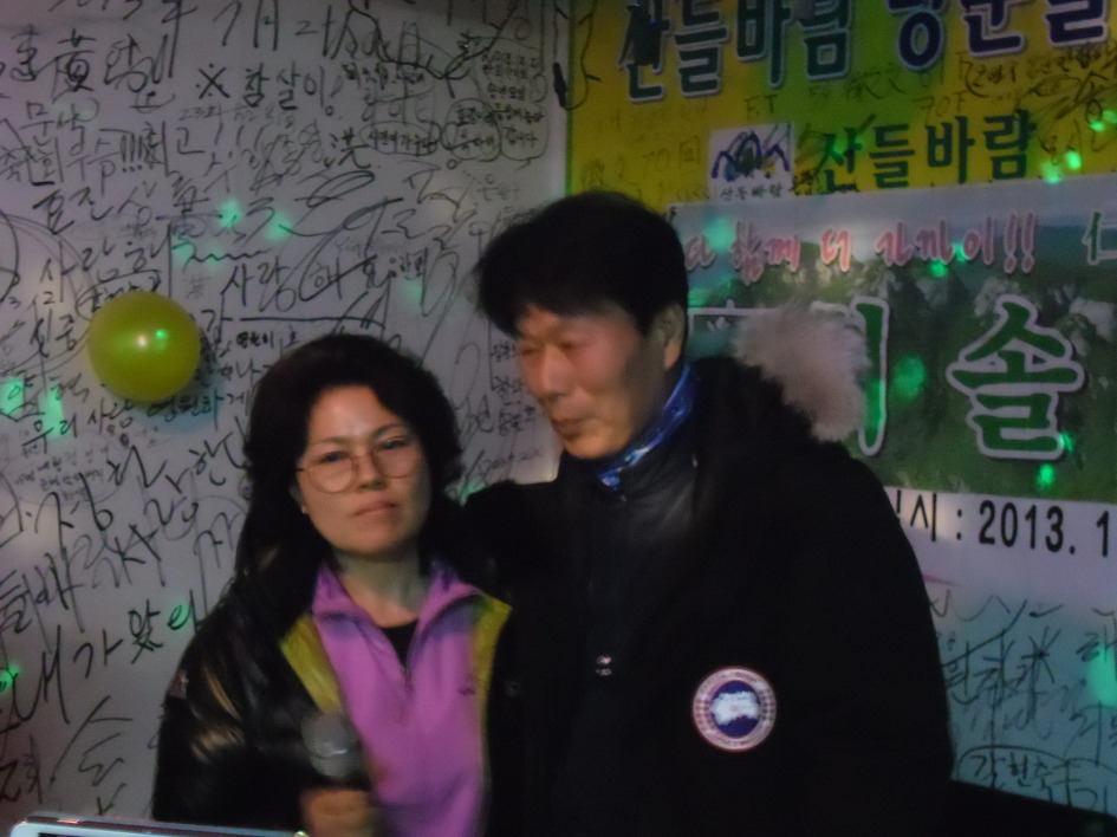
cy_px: 418
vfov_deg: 28.0
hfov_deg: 36.8
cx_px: 558
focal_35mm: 52
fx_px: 1677
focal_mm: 9.3
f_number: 5
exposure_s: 1/8
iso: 800
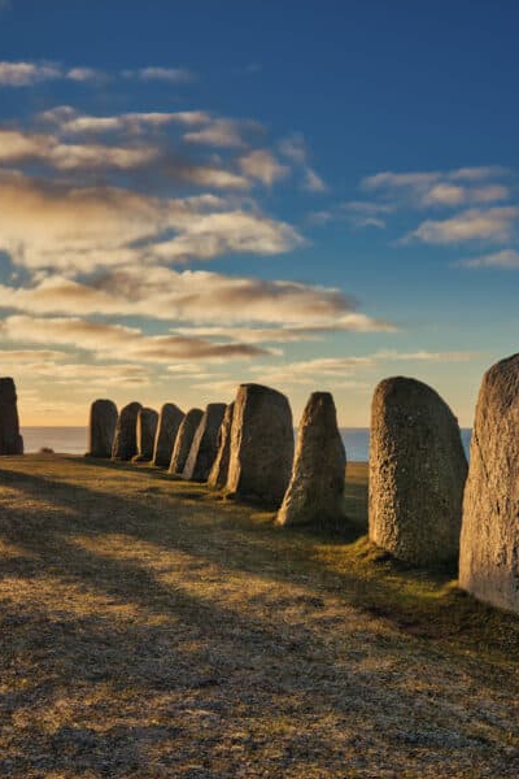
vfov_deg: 47.4
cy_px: 412
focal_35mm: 41
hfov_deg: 32.0
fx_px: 887
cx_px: 127
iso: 100
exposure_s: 1/320
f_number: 10
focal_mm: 16
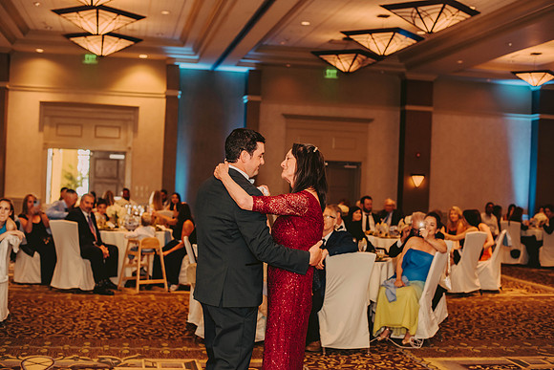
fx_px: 770
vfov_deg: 27.0
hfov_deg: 39.6
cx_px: 277
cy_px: 185
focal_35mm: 50
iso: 800
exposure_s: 1/125
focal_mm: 50
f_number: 2.5
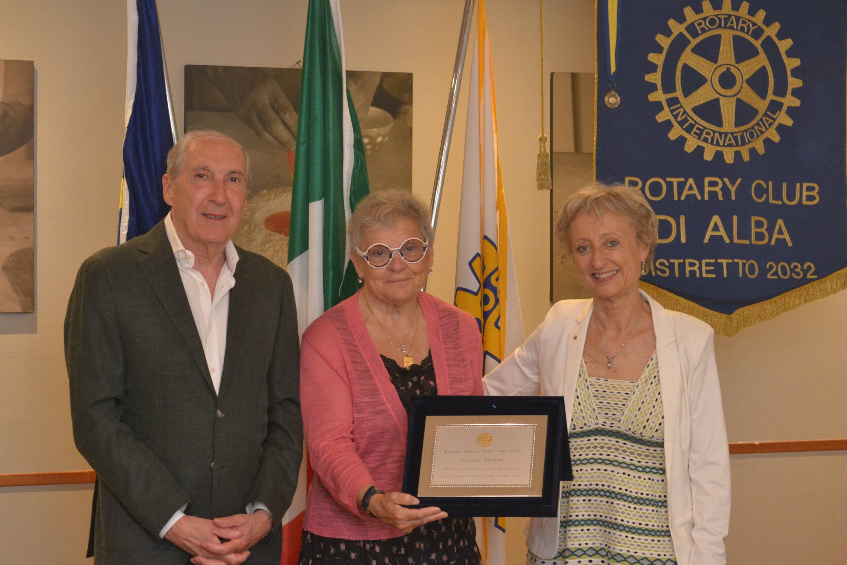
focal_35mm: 98
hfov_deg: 20.9
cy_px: 282
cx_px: 424
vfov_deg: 14.0
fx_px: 2294
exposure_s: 1/30
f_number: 8
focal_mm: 65
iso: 1600
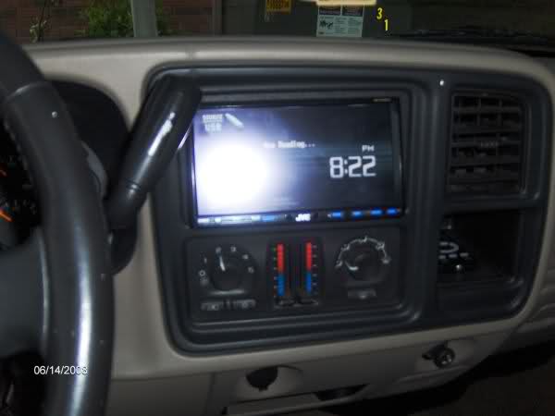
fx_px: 561
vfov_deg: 40.7
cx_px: 278
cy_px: 208
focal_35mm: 35
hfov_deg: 52.6
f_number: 2.8
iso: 100
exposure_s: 1/60
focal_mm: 7.5
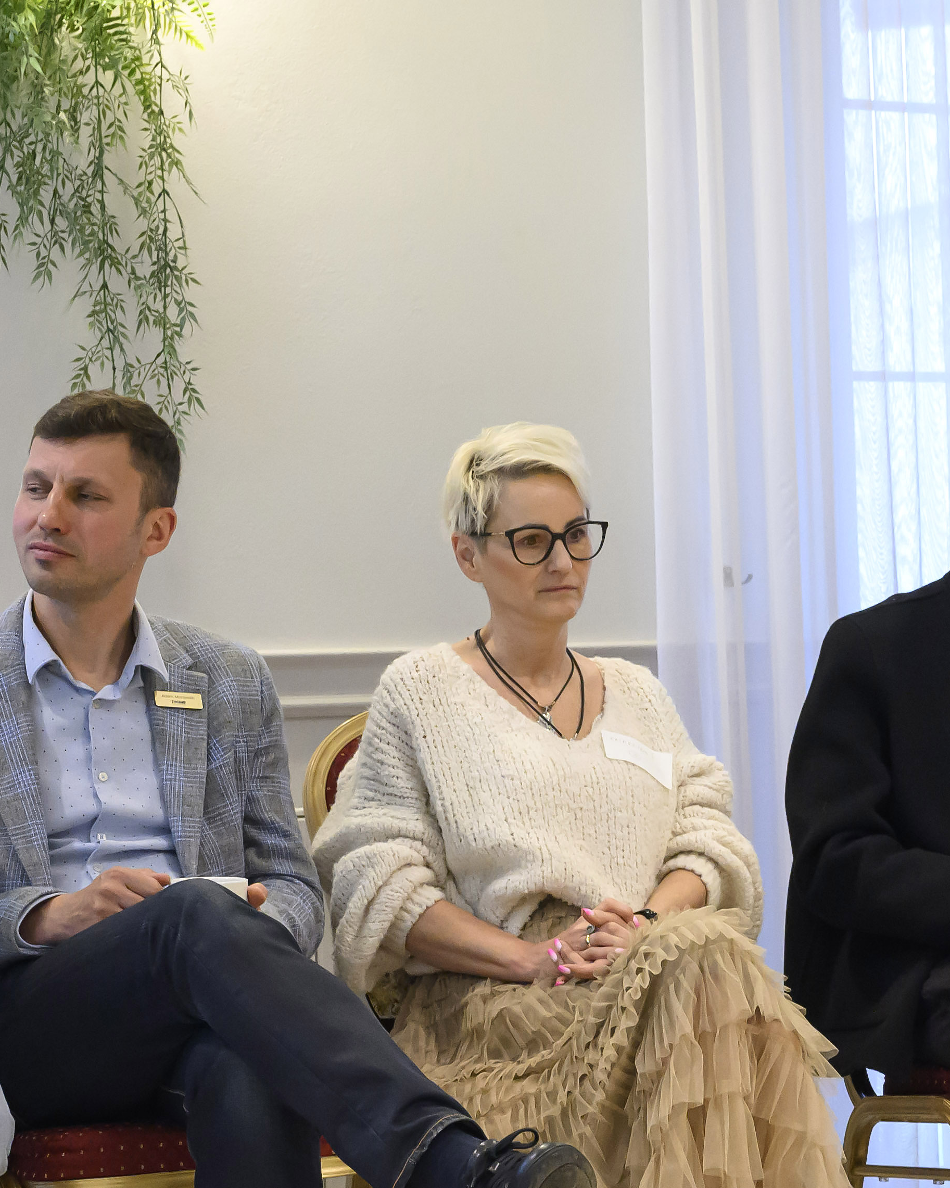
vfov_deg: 18.7
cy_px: 833
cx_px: 619
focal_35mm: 102
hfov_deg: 15.1
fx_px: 3586
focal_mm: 41
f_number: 5
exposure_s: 1/125
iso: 5000
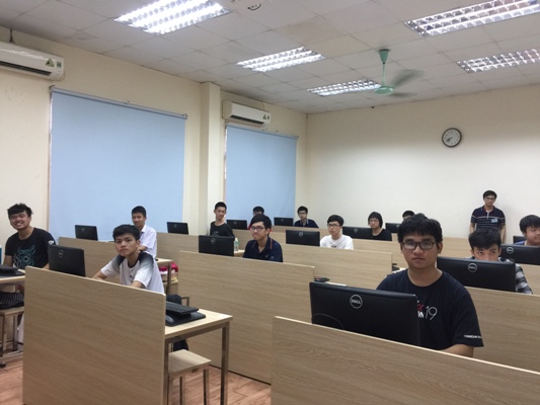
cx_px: 270
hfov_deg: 61.6
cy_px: 202
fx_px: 452
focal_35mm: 29
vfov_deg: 48.2
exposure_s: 1/17
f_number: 2.2
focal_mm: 4.15
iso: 50
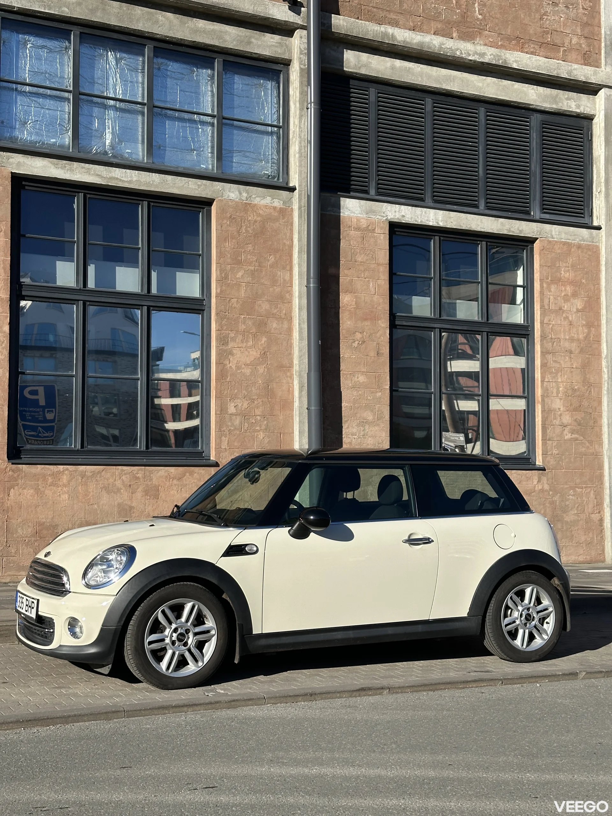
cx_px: 306
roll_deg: -0.7
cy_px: 408
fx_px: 1131
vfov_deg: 39.7
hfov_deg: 30.3
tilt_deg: +4.7
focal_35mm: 48
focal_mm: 6.86
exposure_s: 1/5882
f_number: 1.78
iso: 64
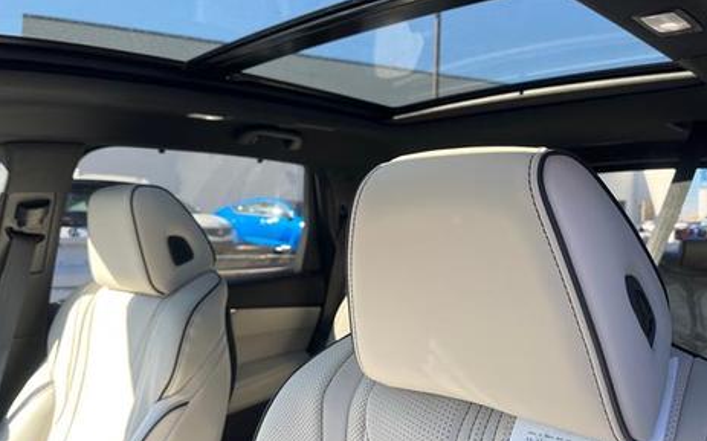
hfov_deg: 62.9
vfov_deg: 41.8
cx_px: 359
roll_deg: -2.4
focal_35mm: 30
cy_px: 212
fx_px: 578
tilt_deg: +1.0
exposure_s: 1/230
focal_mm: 5.1
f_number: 1.6
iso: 50
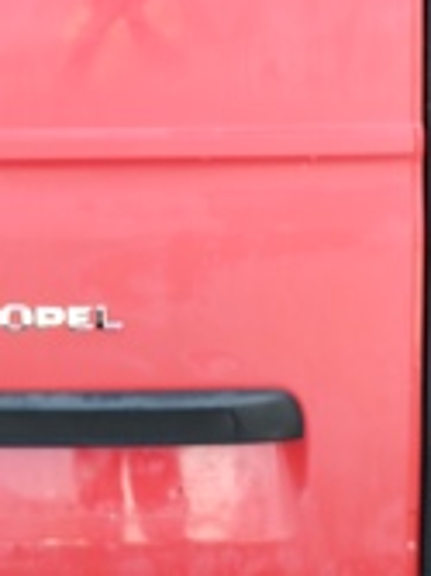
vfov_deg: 27.1
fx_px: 1147
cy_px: 45
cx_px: 124
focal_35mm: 69
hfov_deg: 21.2
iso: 50
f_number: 1.7
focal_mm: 5.31
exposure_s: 1/100
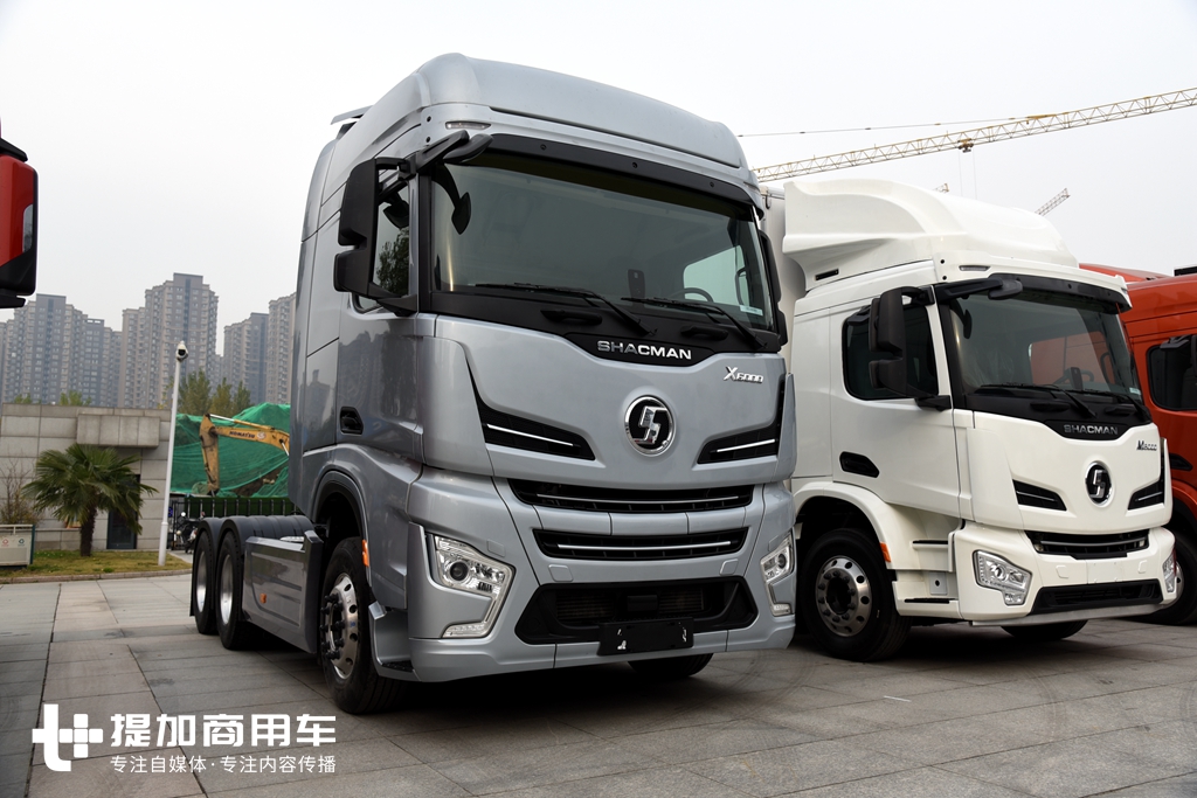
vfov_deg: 43.6
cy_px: 399
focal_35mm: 30
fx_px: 998
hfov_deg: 61.9
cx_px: 598
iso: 100
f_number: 7.1
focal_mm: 30
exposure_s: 1/160
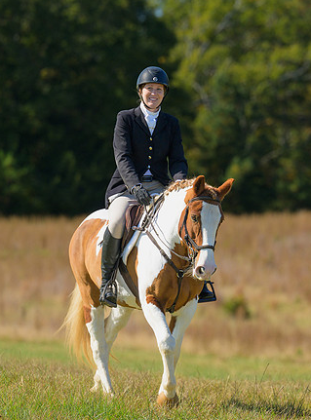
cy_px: 150
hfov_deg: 3.7
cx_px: 226
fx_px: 4784
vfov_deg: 5.0
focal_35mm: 396
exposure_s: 1/640
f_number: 4
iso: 200
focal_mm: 200
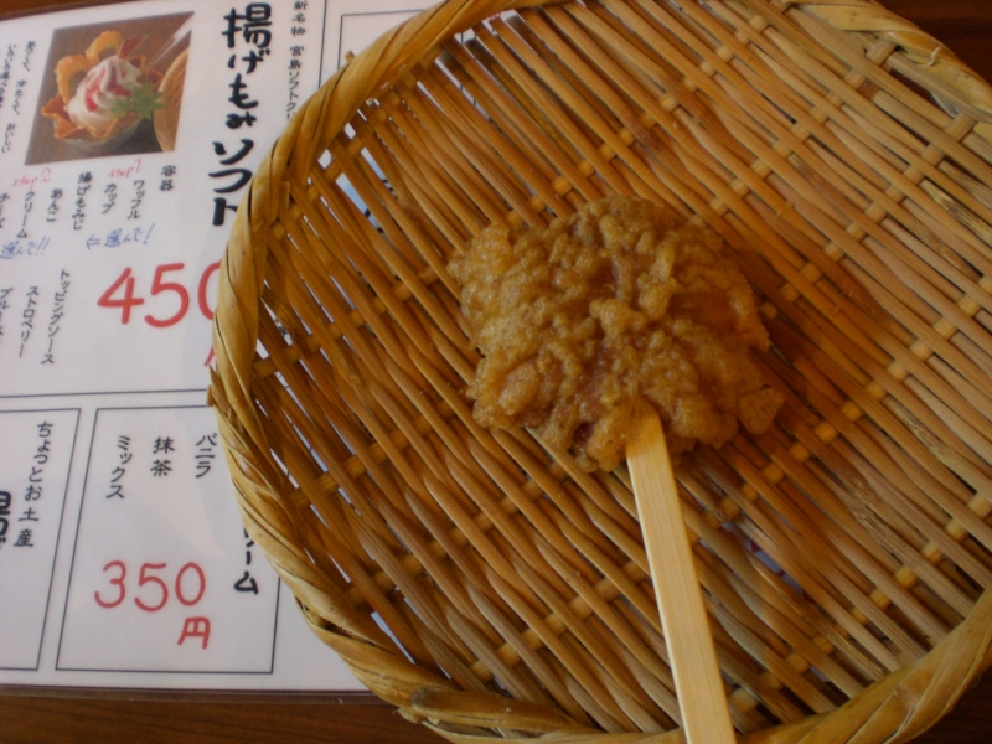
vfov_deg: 37.7
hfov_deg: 49.0
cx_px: 496
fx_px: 1089
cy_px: 372
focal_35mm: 38
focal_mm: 6.3
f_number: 3.1
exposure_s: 1/25
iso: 200
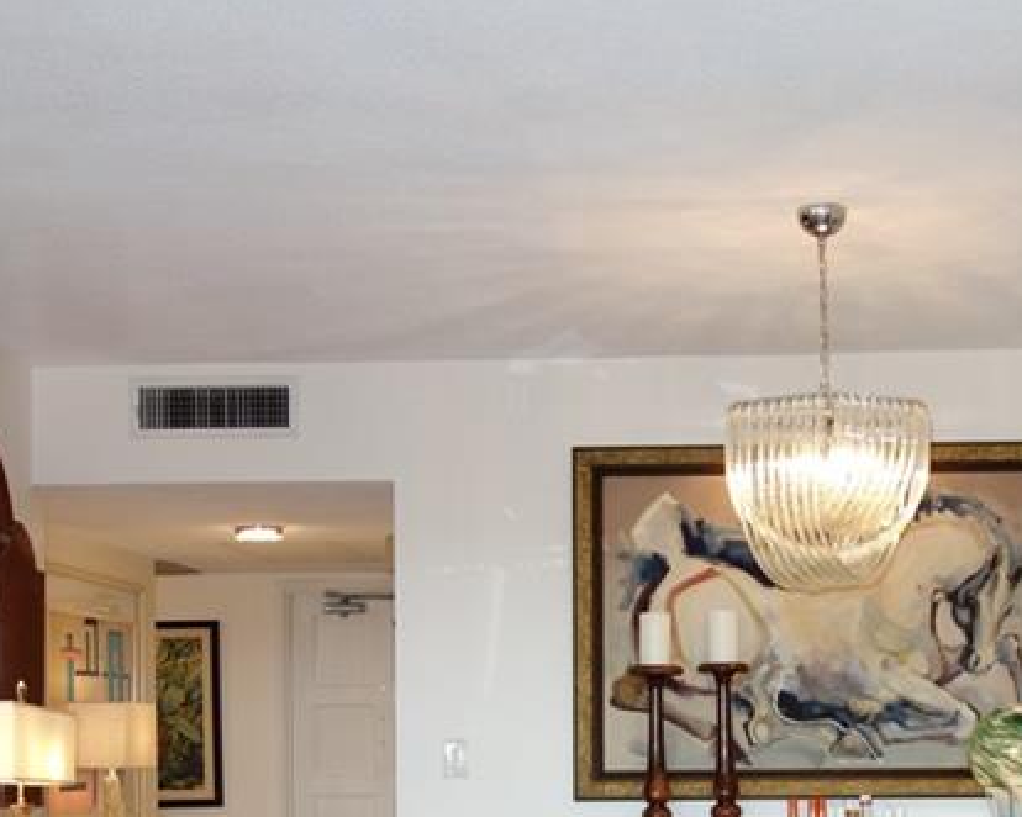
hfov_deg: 28.8
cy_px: 753
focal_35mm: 65
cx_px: 741
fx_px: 1966
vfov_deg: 22.8
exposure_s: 1/100
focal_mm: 10.4
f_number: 1.8
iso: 125
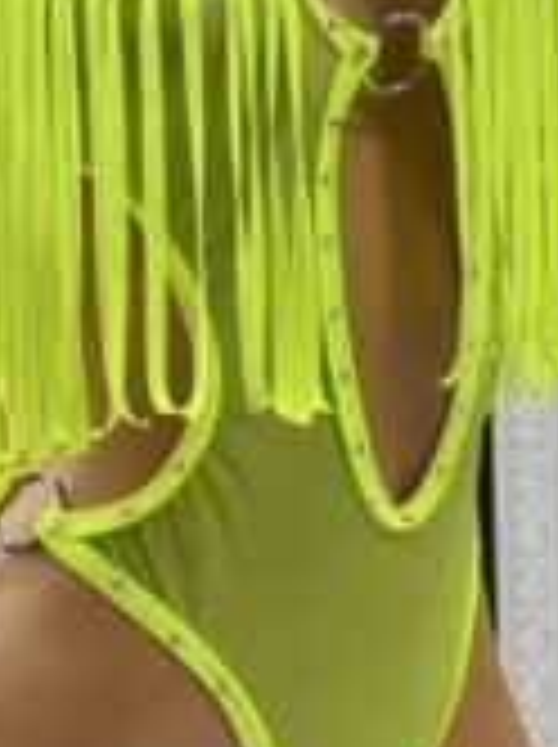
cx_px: 261
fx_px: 2026
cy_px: 216
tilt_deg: -1.1
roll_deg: +1.7
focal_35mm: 94
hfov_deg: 15.7
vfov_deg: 20.8
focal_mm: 5.7
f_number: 1.5
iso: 100
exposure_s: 1/60
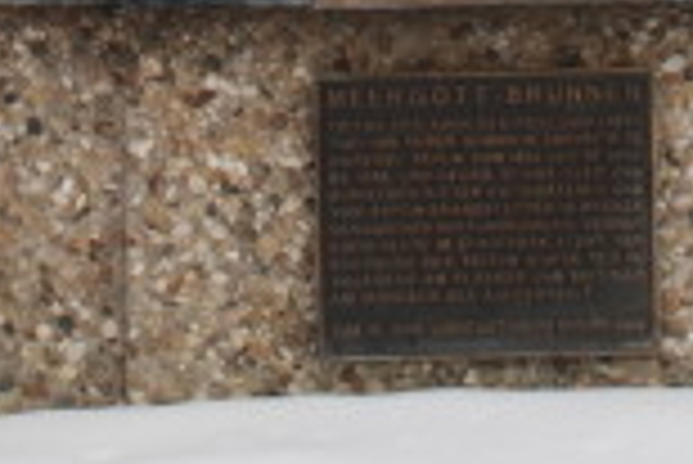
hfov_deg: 5.1
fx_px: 7707
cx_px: 288
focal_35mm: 400
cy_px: -849
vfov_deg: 3.4
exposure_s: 1/100
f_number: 10
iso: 200
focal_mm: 40
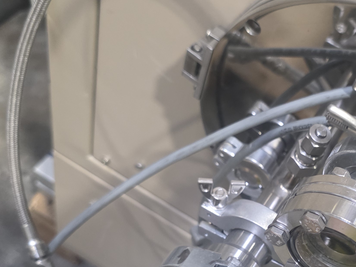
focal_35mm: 56
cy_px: 204
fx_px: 576
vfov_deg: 25.7
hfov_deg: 33.2
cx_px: 294
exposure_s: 1/120
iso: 1000
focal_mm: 6.3
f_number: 1.7
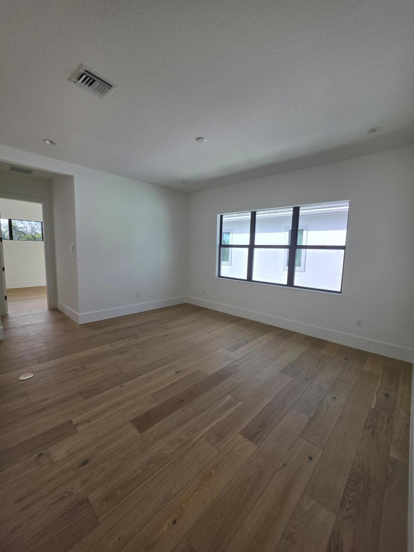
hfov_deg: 89.9
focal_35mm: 13
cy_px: 276
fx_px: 207
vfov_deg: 106.2
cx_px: 207
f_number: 1.9
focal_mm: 2.2
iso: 32
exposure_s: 1/338
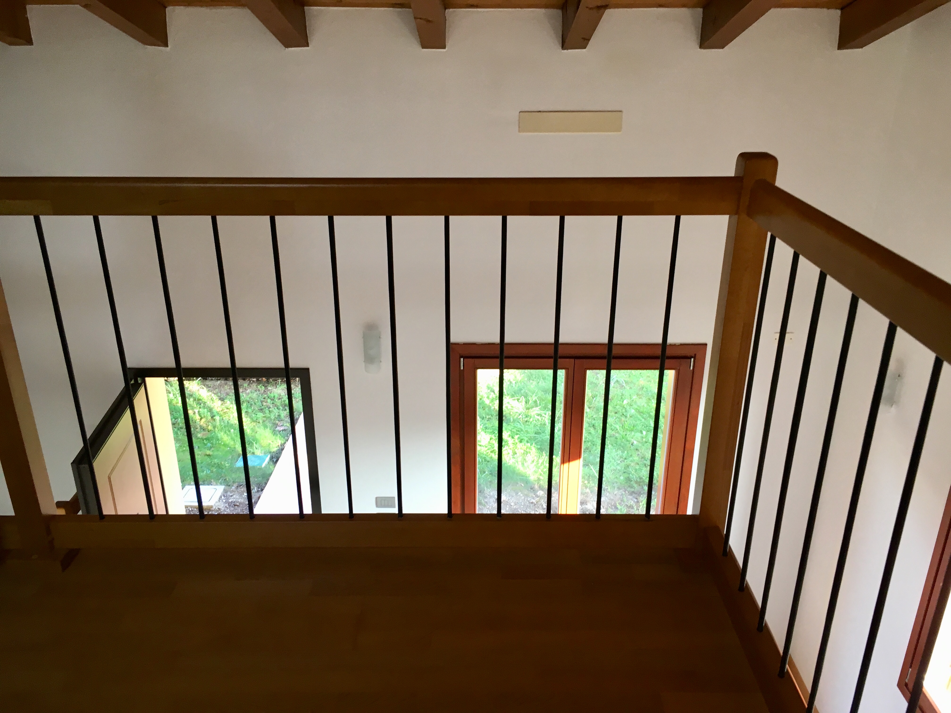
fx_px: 797
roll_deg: +0.0
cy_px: 356
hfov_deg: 61.7
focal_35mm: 29
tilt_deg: -16.0
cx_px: 476
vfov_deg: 48.2
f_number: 2.2
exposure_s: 1/33
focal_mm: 4.15
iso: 40
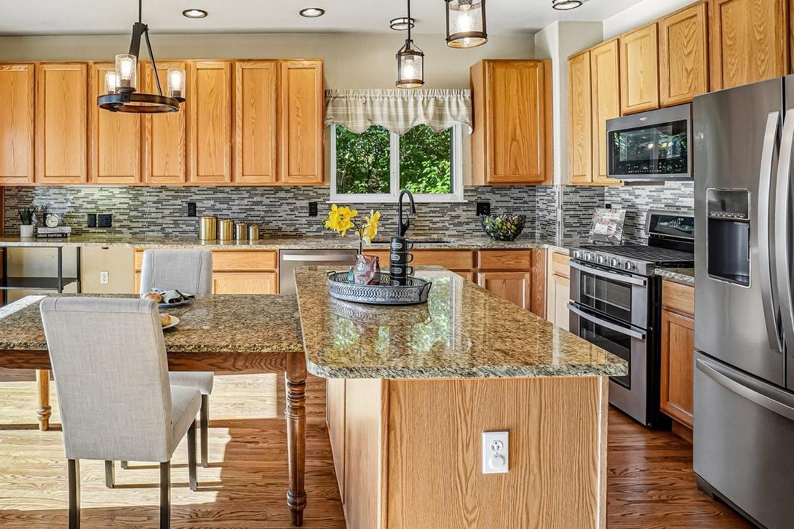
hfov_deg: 76.6
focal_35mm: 22
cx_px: 279
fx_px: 485
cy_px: 191
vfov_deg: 56.4
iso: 400
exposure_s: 1/60
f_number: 8
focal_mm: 10
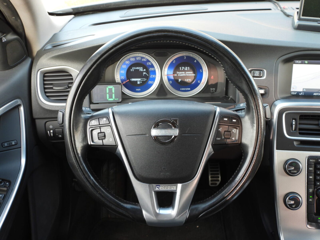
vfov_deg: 35.1
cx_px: 160
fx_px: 379
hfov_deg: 45.8
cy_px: 120
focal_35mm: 41
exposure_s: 1/30
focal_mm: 7.4
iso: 140
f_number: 3.2
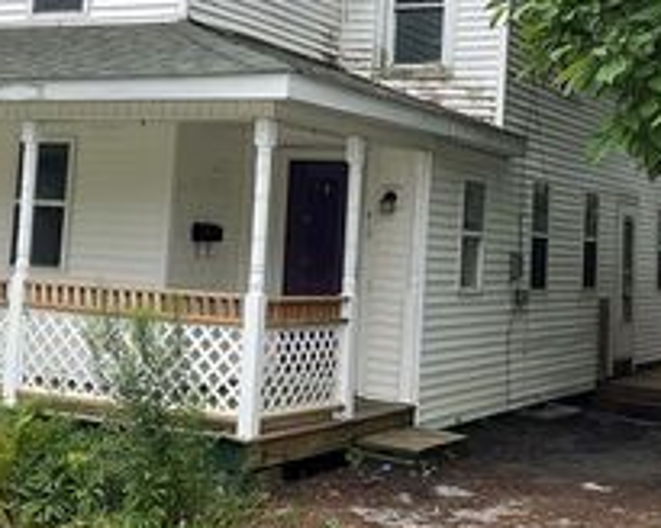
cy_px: 137
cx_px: 271
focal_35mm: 69
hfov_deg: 27.5
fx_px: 1350
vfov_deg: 22.0
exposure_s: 1/545
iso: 16
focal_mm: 3
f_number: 1.8
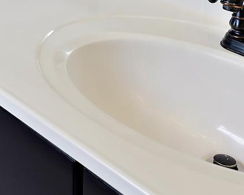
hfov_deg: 20.9
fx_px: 621
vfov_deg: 15.1
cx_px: -40
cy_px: -170
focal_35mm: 86
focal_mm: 19
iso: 250
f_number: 9
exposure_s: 1/8
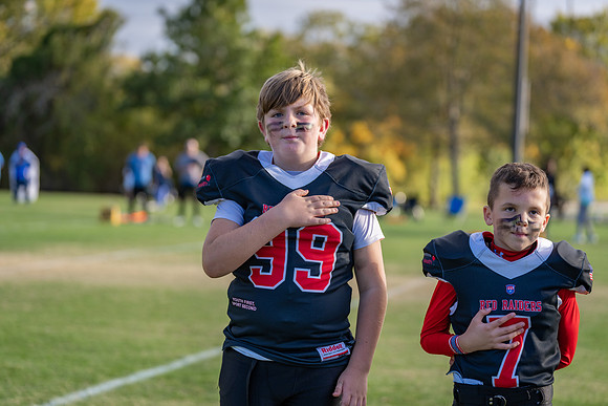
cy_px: 203
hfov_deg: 21.5
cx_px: 304
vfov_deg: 14.4
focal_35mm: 95
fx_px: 1605
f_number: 2.8
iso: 100
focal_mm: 95
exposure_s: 1/640
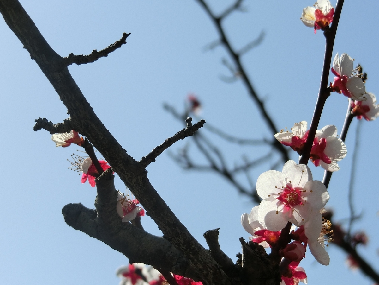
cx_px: 190
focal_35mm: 124
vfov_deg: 12.0
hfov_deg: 15.9
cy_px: 142
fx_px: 1358
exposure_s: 1/1000
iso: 100
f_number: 5.7
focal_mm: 22.1
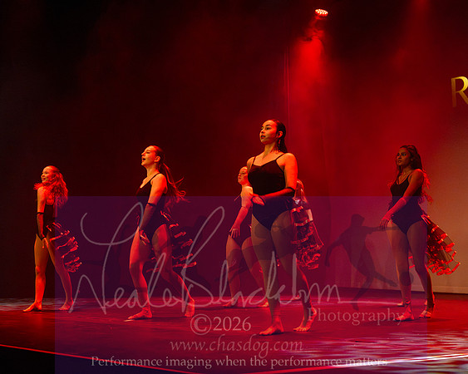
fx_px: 977
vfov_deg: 21.7
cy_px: 158
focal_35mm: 71
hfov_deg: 26.9
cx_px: 174
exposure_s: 1/200
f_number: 5
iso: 4000
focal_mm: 50
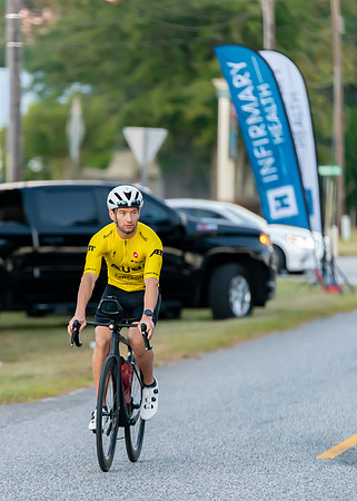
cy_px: 248
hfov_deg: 4.5
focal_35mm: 317
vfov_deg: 6.4
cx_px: 142
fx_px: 4502
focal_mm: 200
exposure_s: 1/320
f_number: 2.8
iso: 1600
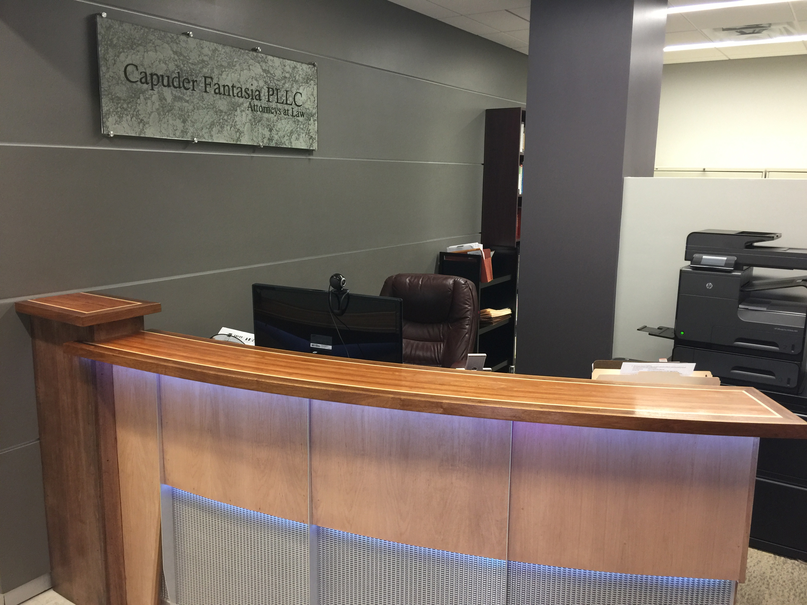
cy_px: 302
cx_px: 404
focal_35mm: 29
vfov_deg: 48.2
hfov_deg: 61.7
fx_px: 676
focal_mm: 4.15
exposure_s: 1/15
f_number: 2.2
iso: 64
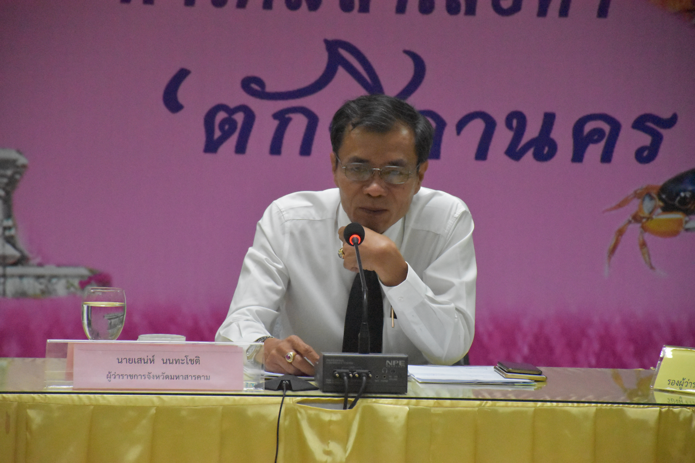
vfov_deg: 6.5
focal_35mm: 210
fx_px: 4054
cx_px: 348
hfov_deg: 9.8
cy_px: 232
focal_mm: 140
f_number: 5.6
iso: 12800
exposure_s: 1/500
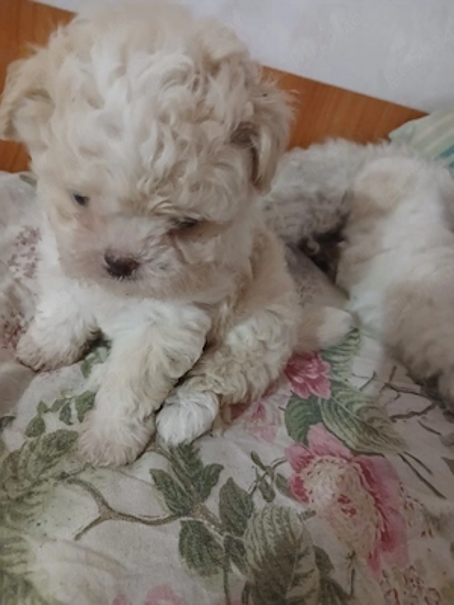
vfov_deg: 65.3
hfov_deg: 51.4
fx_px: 472
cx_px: 227
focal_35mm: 27
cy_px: 302
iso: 1000
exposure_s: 1/14.3
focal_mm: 3.98
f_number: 1.8
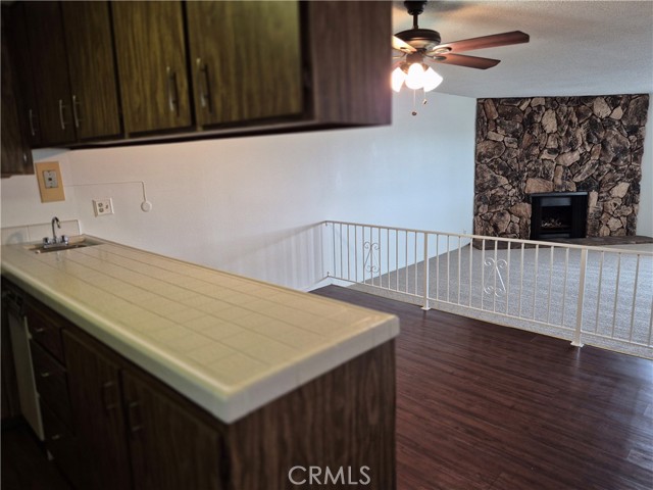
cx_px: 326
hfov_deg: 73.9
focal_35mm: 23
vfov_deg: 58.9
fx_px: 434
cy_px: 245
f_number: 1.8
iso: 320
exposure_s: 1/120
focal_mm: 5.4
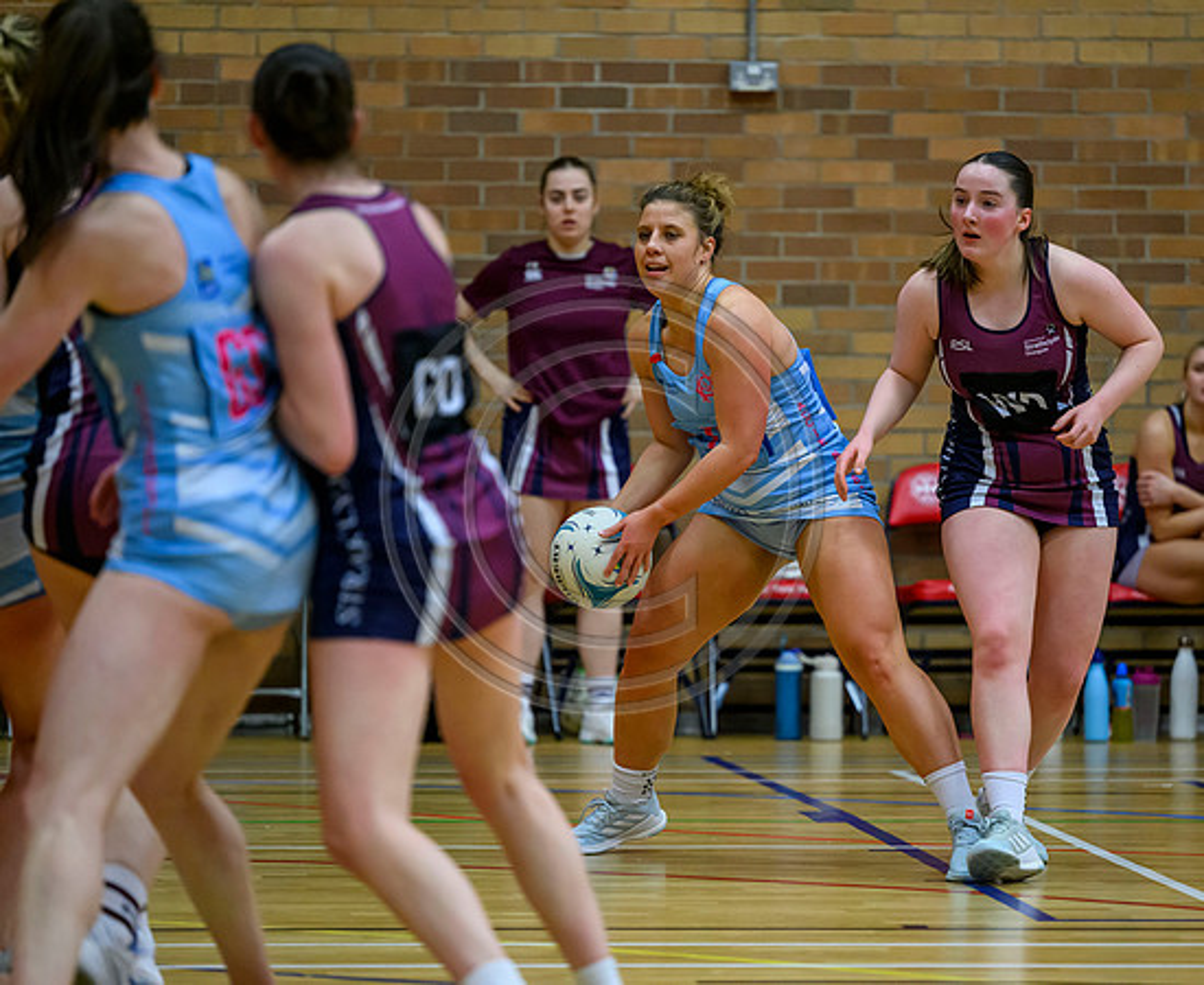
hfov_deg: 9.6
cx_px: 740
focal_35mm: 200
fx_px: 7187
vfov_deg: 7.8
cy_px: 492
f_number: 2.8
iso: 5000
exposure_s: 1/1000
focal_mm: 175
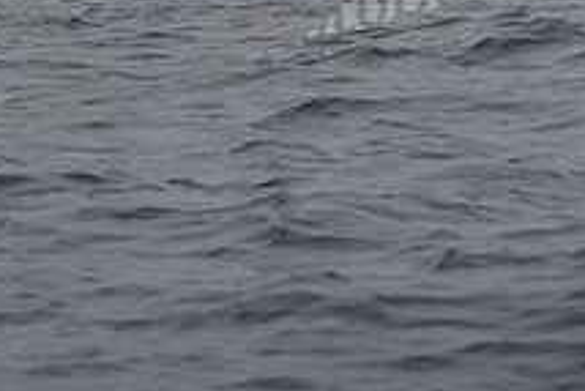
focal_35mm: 271
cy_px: -386
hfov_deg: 7.6
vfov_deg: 5.0
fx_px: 4407
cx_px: 75
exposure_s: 1/1000
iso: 250
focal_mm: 100
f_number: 5
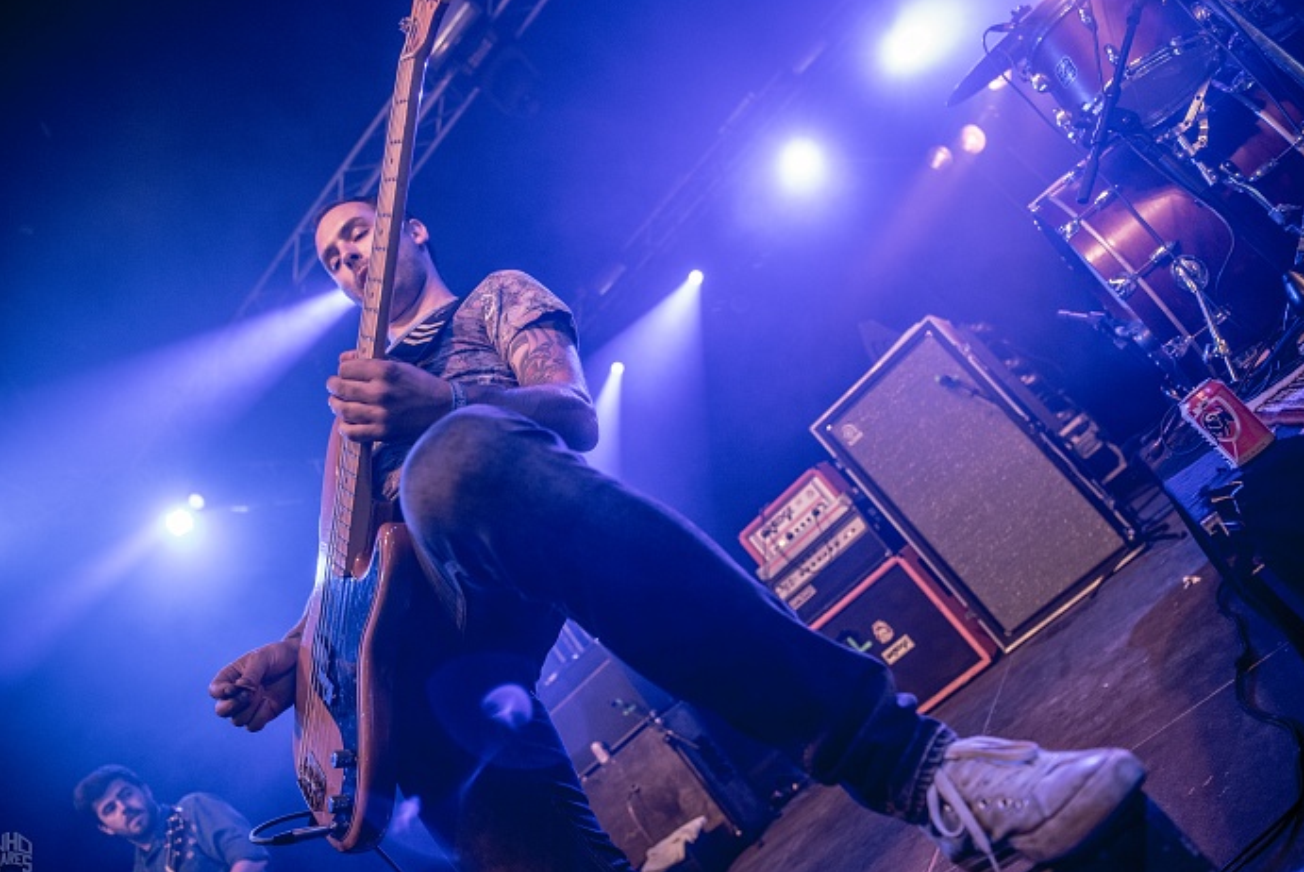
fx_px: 906
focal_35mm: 25
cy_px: 437
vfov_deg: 51.4
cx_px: 657
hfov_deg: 71.5
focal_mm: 24
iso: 1000
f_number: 2.8
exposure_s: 1/80
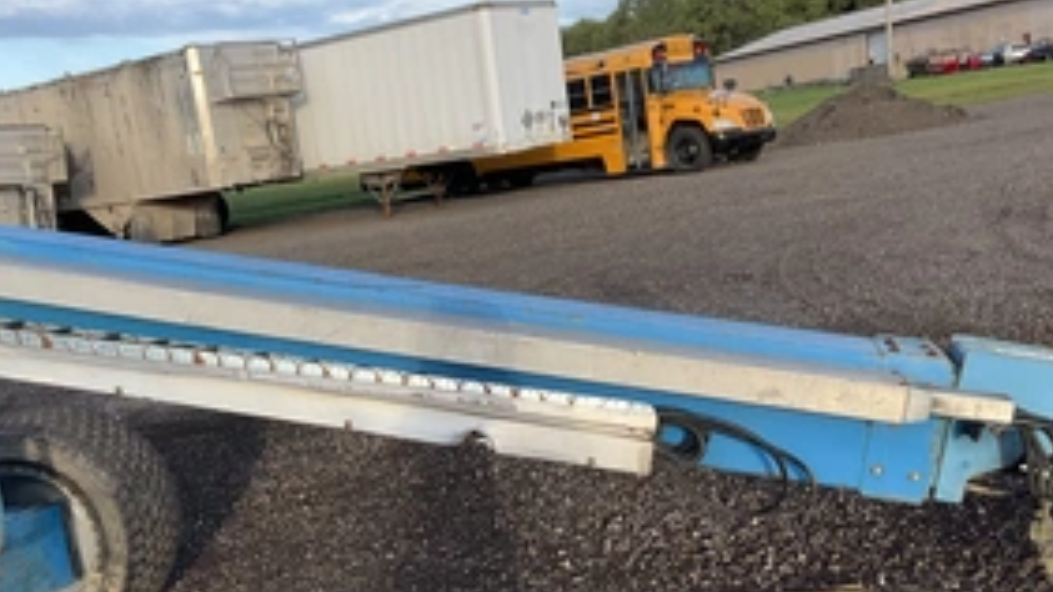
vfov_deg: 26.4
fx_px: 1256
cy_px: 375
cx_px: 457
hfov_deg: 45.4
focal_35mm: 45
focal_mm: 3
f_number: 1.8
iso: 25
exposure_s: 1/683
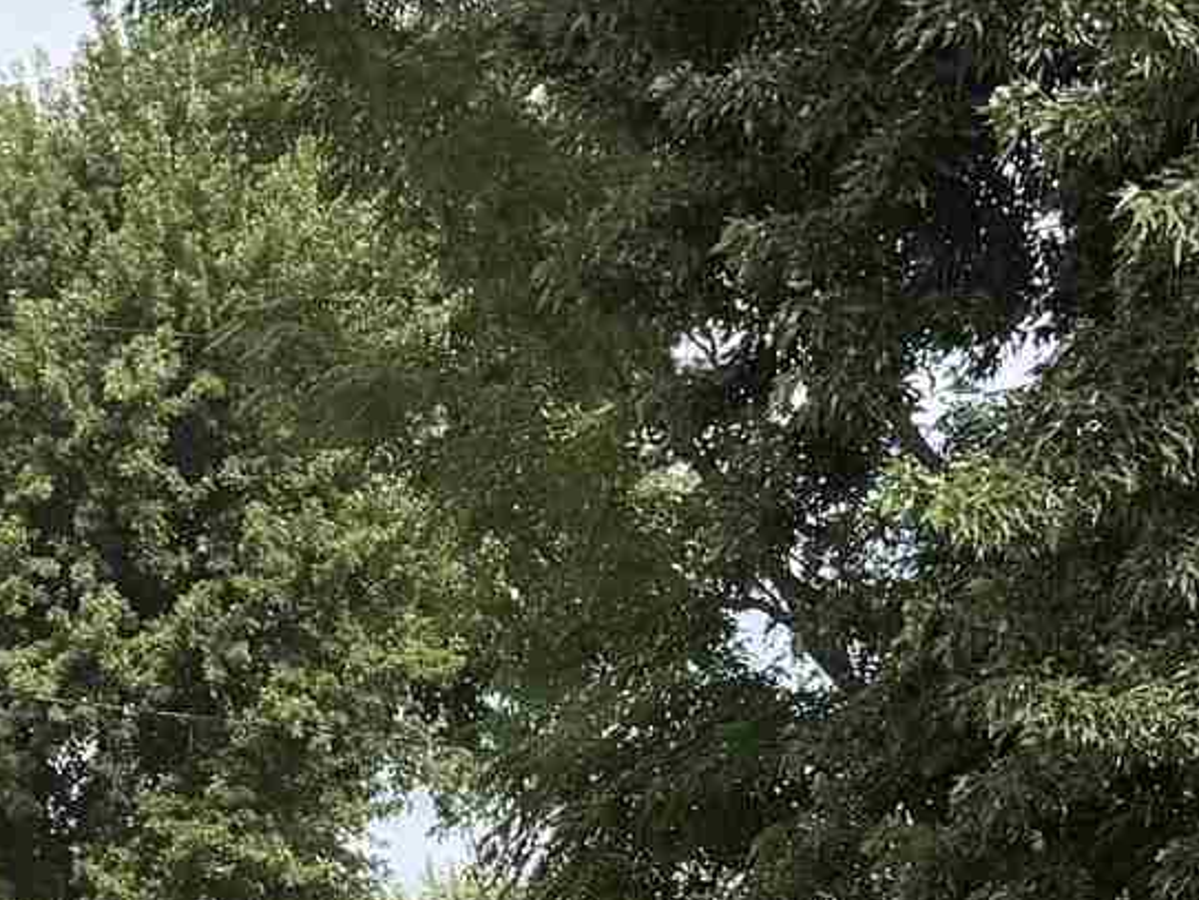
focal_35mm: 136
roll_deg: +2.4
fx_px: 4713
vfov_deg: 10.4
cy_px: 1499
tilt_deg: +0.6
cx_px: 617
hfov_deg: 14.5
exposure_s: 1/2445
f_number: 1.78
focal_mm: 6.76
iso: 80
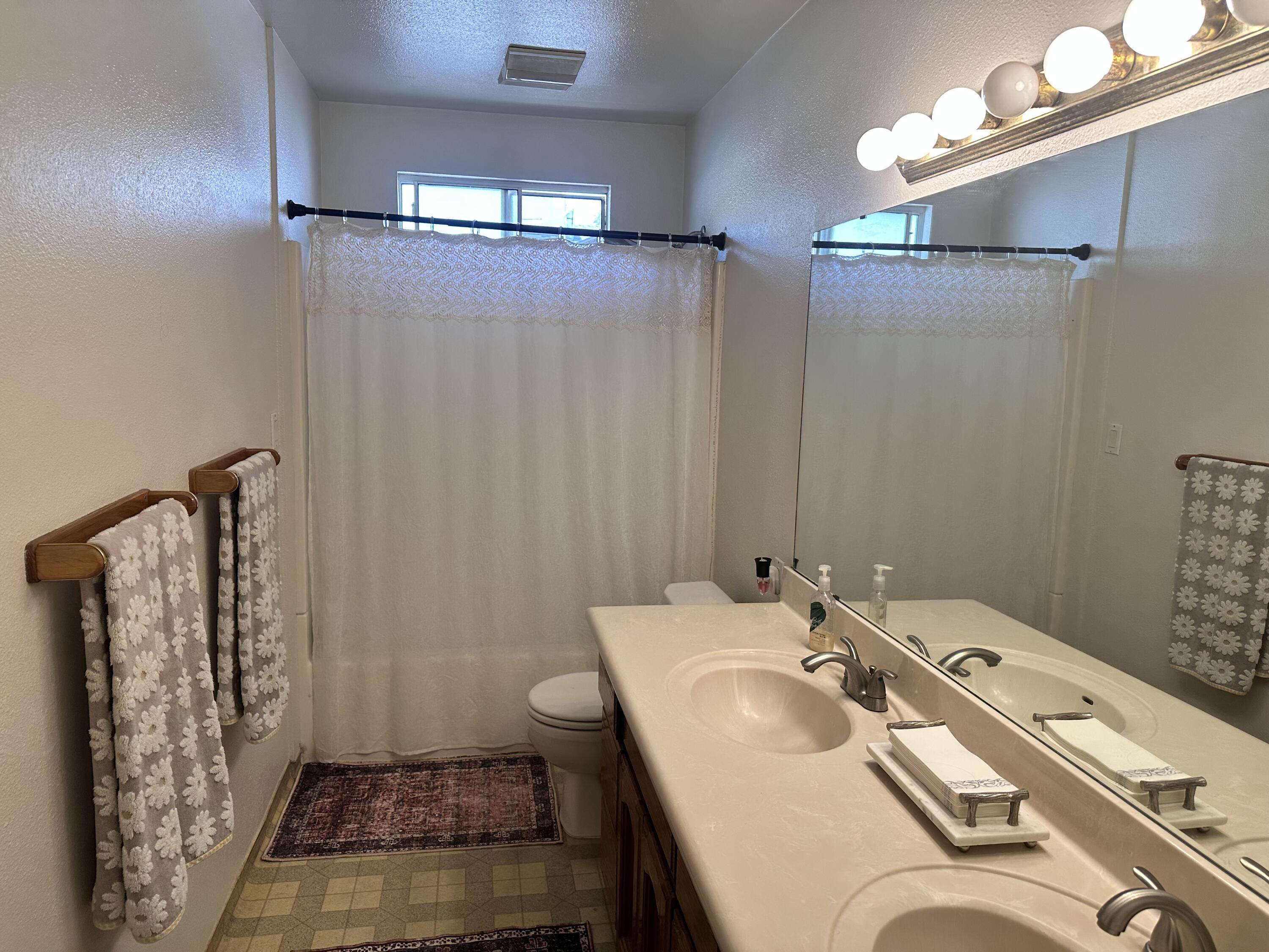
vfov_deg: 56.8
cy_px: 476
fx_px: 880
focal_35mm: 24
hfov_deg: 71.6
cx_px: 634
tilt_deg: -7.8
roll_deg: -1.4
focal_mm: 6.86
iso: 125
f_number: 1.78
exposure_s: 1/120
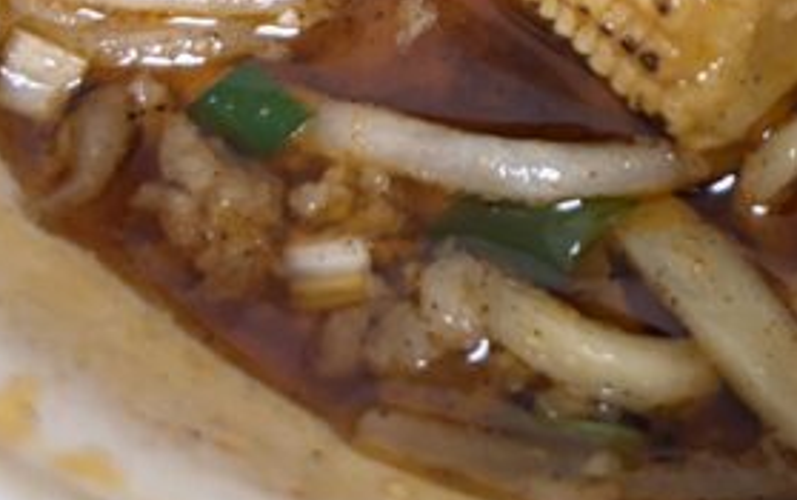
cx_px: 1037
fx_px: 2196
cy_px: -354
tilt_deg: -55.4
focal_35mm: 101
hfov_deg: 19.0
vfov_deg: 12.1
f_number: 1.6
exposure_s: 1/50
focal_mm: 5.96
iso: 200
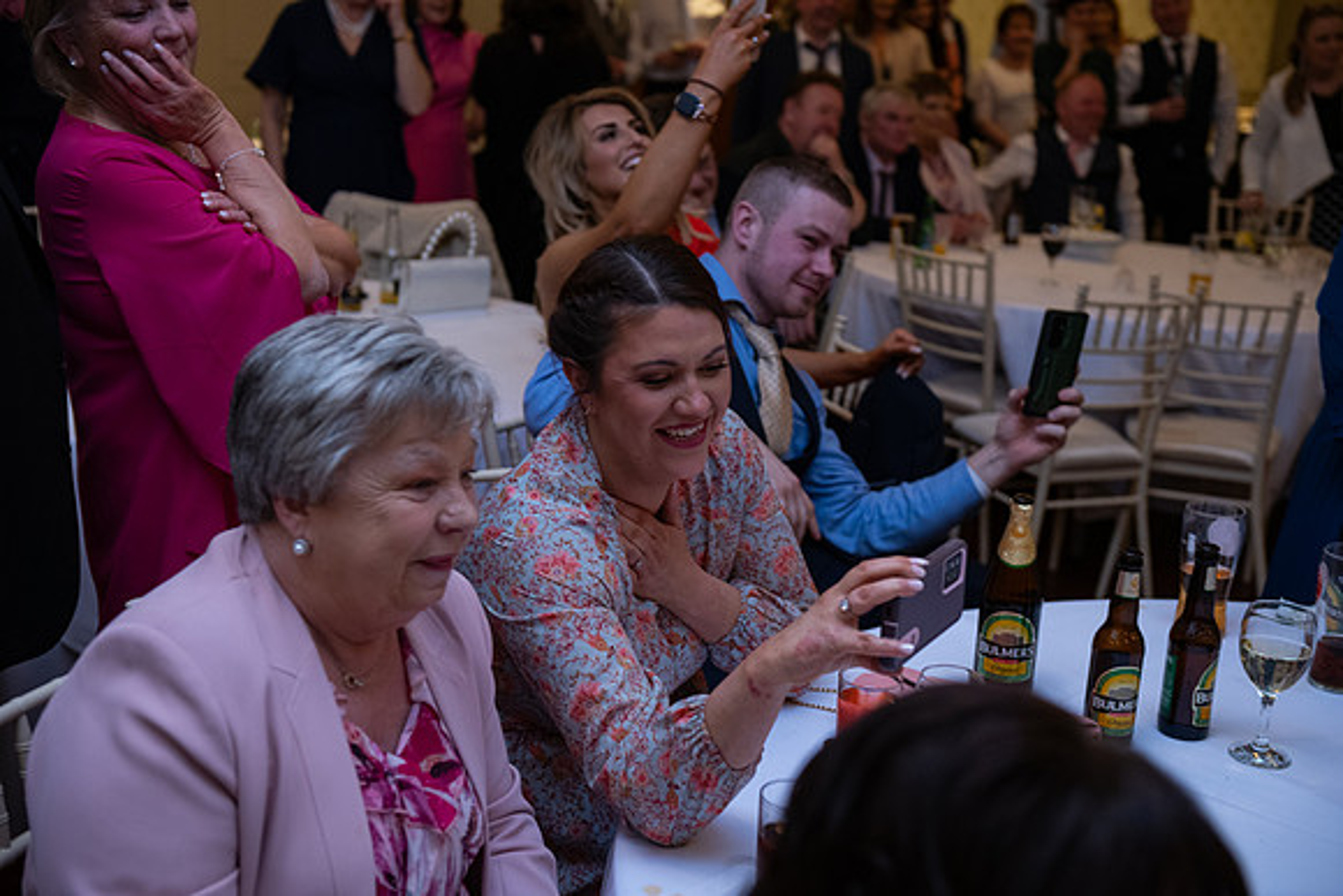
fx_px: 1791
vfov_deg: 28.1
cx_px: 672
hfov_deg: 41.1
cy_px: 448
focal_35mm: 48
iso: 1000
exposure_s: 1/160
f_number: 3.5
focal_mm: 48
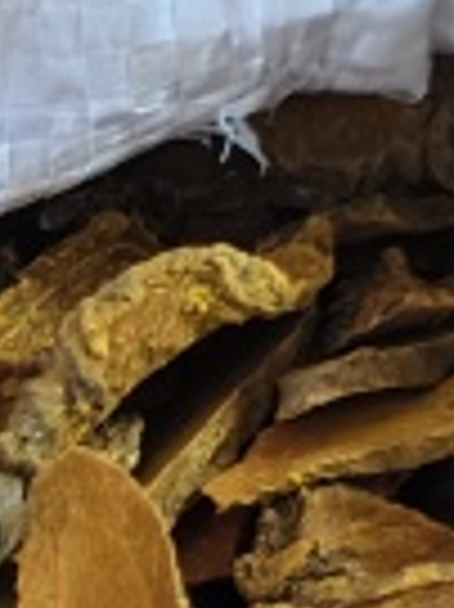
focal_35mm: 182
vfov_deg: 7.9
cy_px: 2268
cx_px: -800
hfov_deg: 7.4
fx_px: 3188
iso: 695
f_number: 1.88
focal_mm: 5.56
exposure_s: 1/33.3
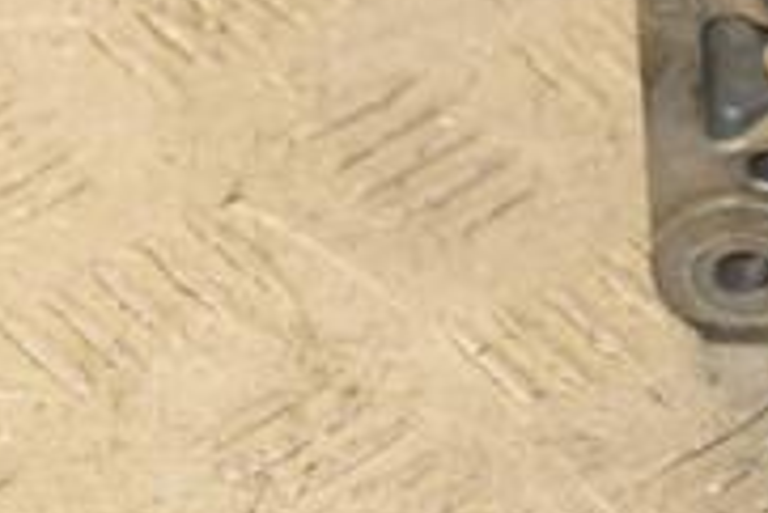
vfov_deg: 4.8
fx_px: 6149
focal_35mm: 288
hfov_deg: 7.1
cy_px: -237
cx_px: 1086
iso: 800
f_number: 5
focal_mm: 58
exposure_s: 1/100
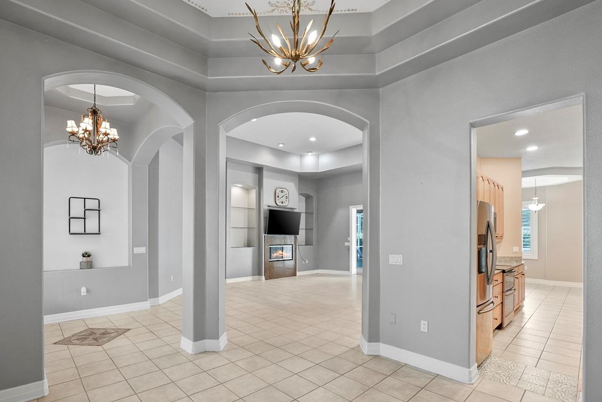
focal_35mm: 16
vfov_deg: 72.8
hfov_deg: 96.6
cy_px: 245
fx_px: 268
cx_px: 283
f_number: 7.1
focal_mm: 12
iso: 800
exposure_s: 1/4
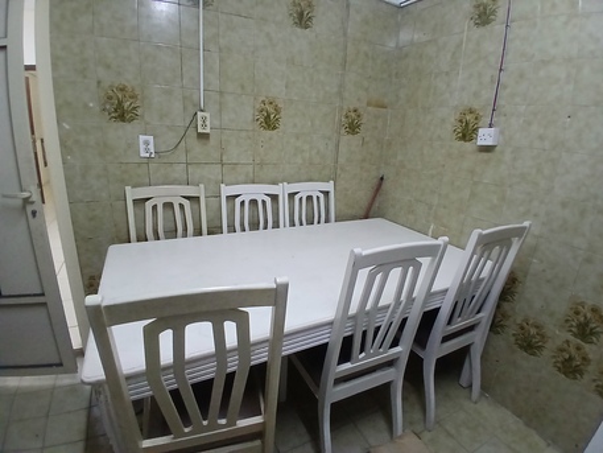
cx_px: 302
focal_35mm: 17
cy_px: 226
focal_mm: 1.4
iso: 500
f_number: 2.2
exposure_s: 1/24
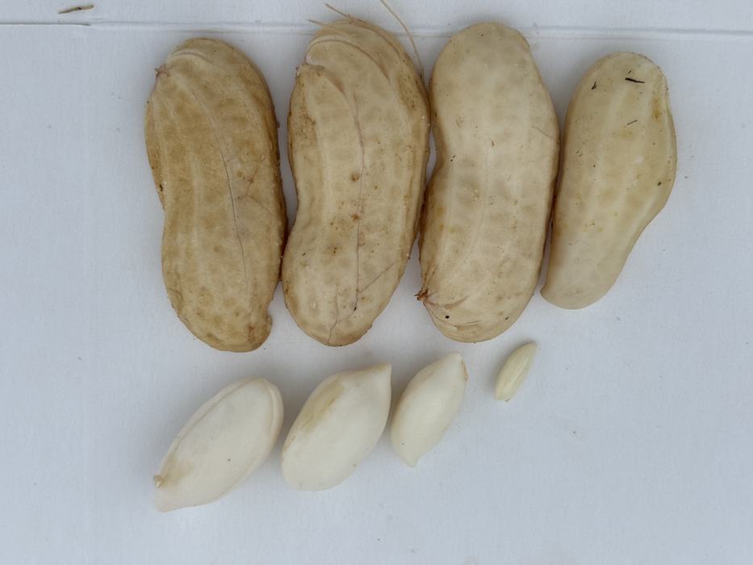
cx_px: 376
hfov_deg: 36.8
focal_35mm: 52
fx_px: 1131
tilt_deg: -83.6
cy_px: 282
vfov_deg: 28.0
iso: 40
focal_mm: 5.96
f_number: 1.6
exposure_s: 1/3788
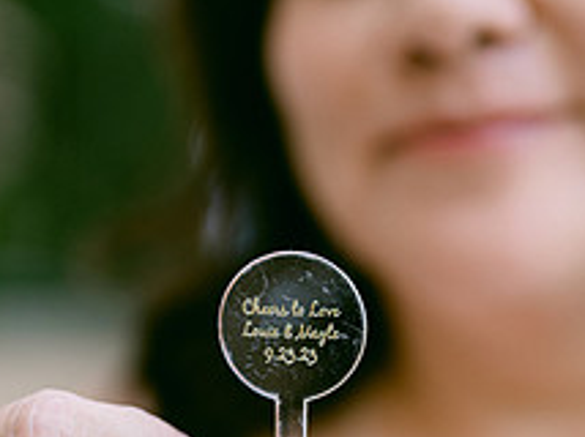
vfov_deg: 14.6
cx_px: 310
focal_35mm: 101
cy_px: 320
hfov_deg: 19.5
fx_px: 1705
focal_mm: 50
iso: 180
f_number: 2
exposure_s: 1/125
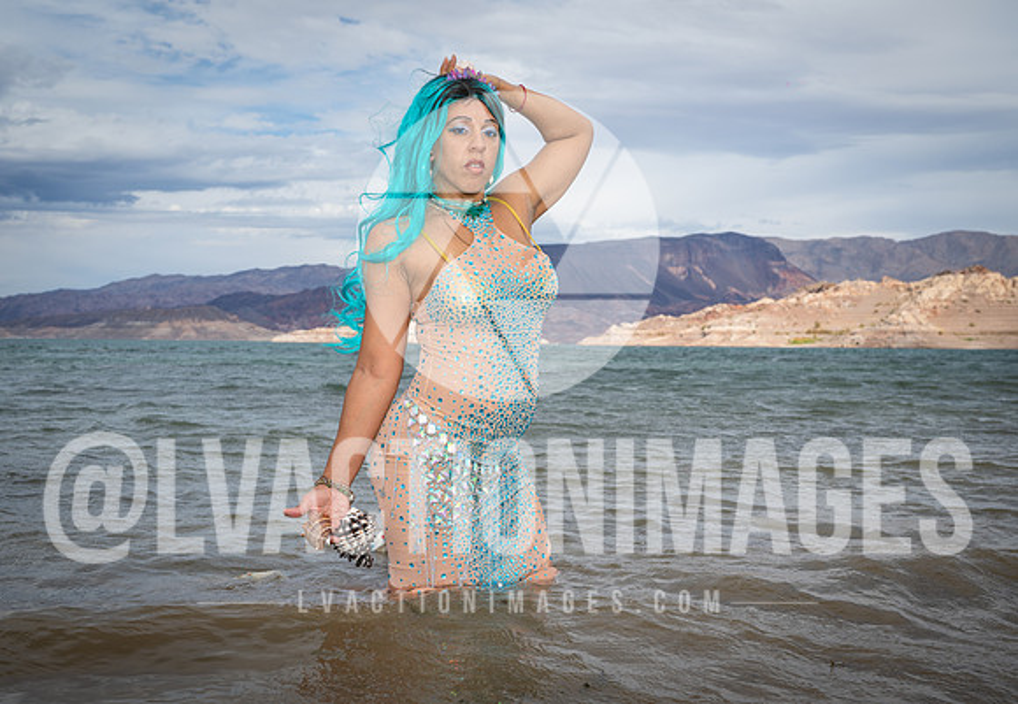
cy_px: 389
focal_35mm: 43
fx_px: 1224
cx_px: 491
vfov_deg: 32.1
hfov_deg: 45.2
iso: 64
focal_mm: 37
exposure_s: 1/200
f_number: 6.3
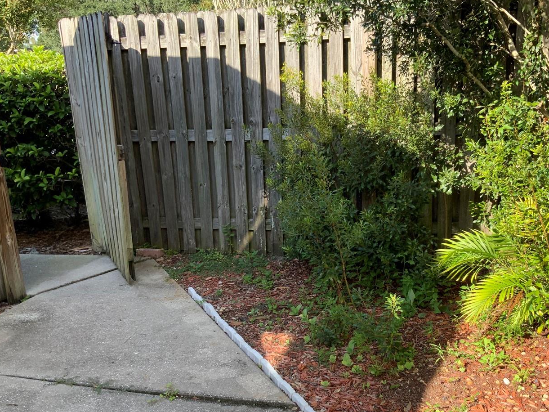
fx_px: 603
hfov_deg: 48.7
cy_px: 256
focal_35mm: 38
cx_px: 325
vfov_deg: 37.5
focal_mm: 3
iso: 16
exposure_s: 1/292
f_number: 1.8
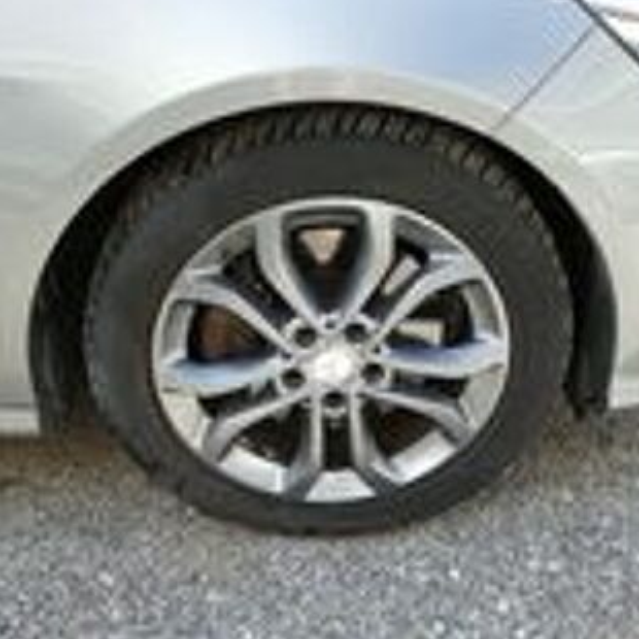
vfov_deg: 40.0
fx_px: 877
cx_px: 326
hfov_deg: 40.0
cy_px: 316
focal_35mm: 42
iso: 125
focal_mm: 11.6
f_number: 3
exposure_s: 1/250
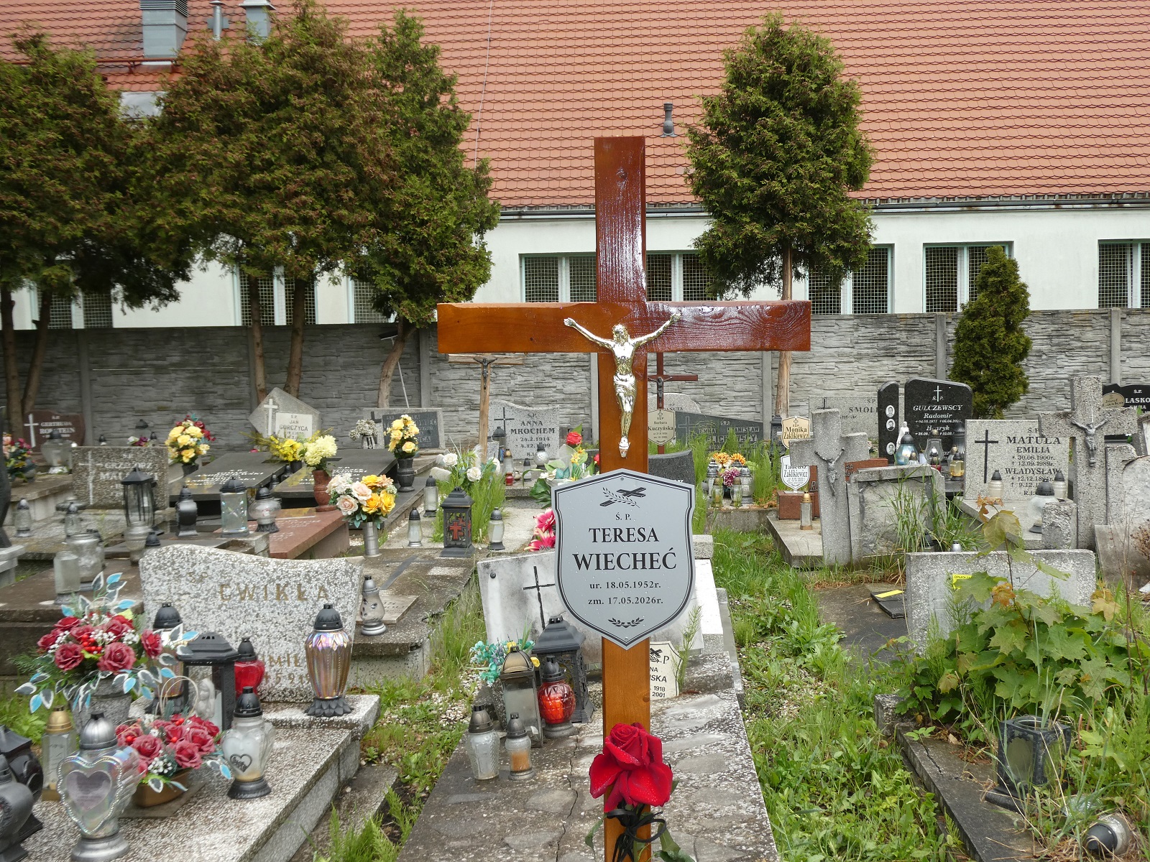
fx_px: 1229
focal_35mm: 37
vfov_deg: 38.7
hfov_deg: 50.1
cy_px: 431
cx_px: 575
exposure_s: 1/320
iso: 80
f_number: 3.7
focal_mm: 6.7
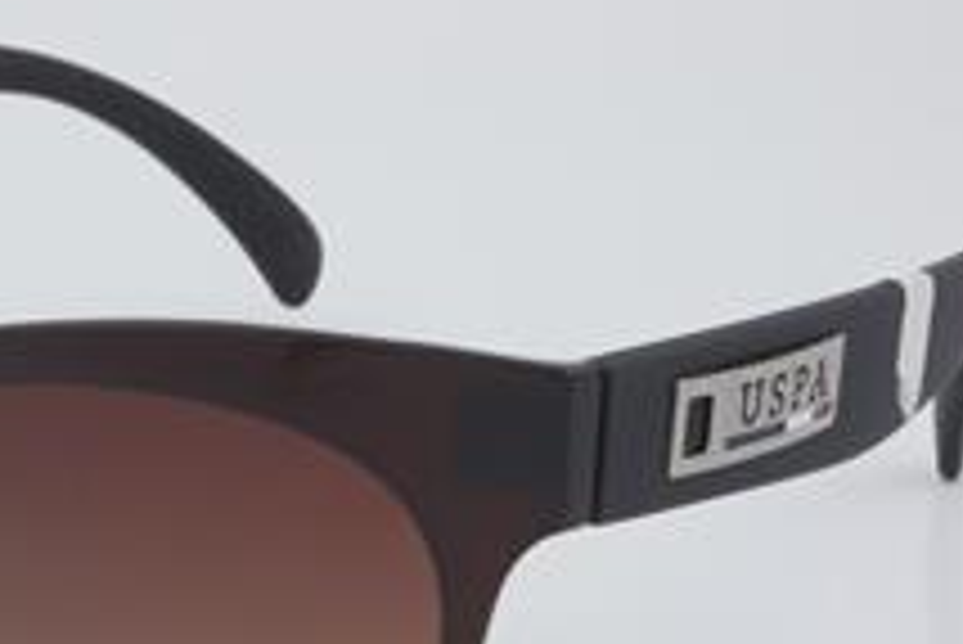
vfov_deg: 9.8
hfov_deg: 14.5
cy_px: 455
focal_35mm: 140
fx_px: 3747
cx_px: 135
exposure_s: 1/3
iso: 100
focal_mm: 50
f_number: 32
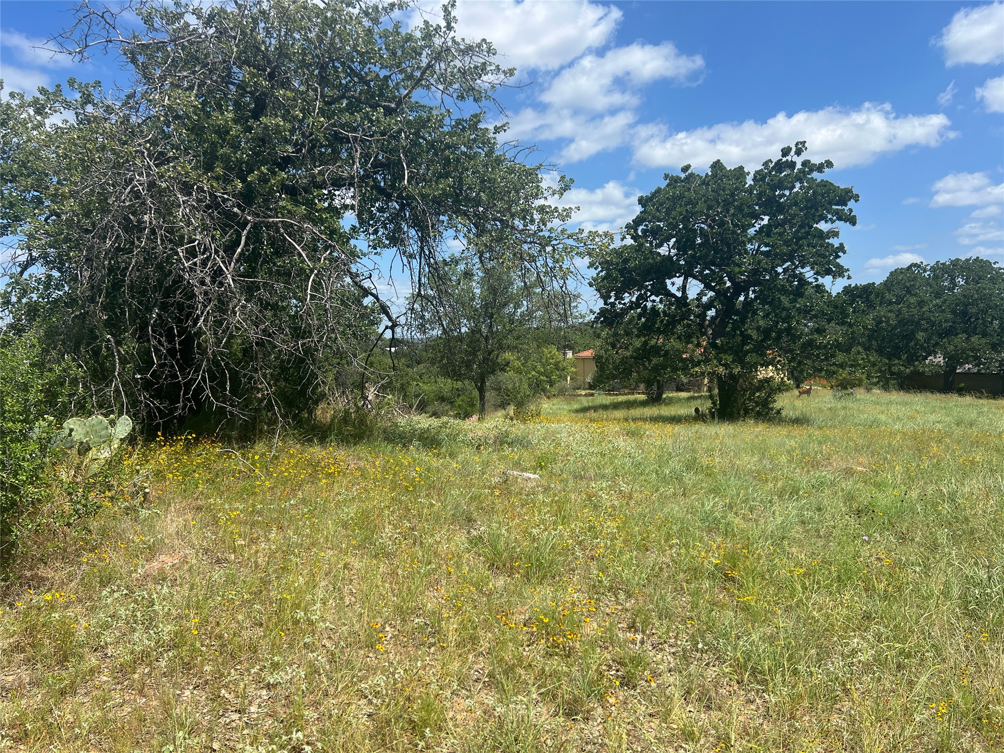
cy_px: 376
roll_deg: +1.0
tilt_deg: -4.4
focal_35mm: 26
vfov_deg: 53.1
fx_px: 754
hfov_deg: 67.3
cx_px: 502
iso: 50
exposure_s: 1/3831
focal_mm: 5.7
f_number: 1.5
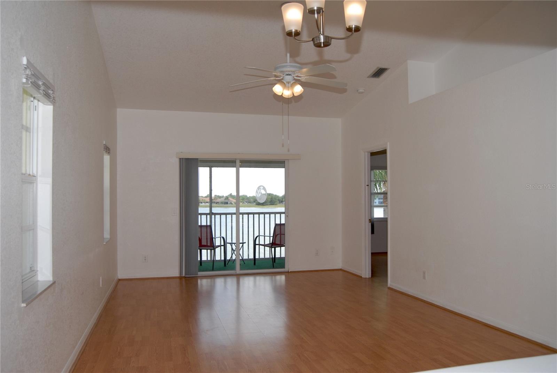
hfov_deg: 67.3
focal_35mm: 27
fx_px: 418
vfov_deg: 48.0
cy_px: 186
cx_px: 278
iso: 200
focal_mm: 18
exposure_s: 1/250
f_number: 5
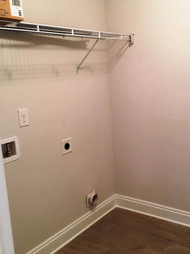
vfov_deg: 47.9
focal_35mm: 39
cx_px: 123
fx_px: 285
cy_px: 123
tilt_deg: -10.6
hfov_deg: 36.5
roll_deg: +2.9
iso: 40
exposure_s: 1/15
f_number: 2.2
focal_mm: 4.15
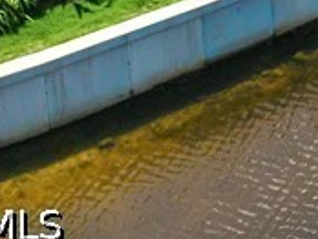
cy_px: -445
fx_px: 1297
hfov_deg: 11.1
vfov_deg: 8.9
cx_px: 826
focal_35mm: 141
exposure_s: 1/500
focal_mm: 8.67
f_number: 1.8
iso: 100
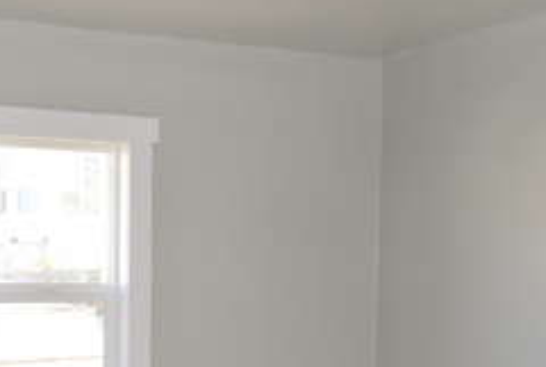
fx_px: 1094
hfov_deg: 28.0
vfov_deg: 18.4
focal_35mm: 72
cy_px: 388
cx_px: 237
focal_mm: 18
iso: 640
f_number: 5.6
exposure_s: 1/125
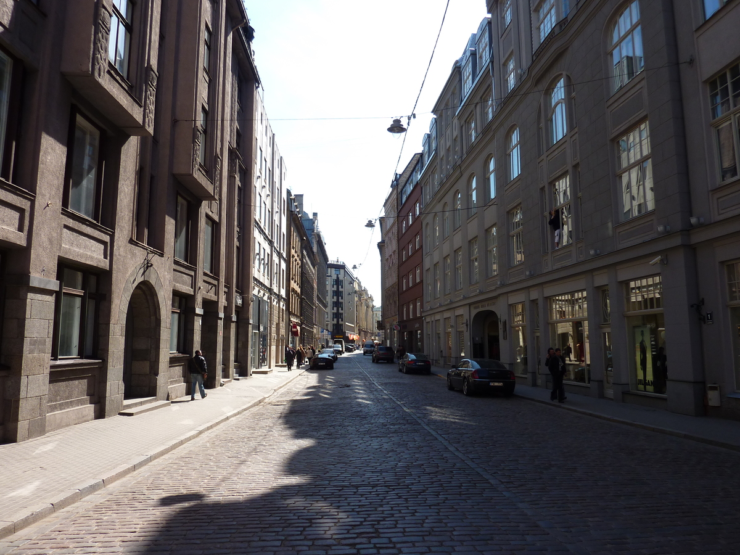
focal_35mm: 25
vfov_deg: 54.9
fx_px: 534
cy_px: 278
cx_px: 370
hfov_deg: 69.4
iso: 80
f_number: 4
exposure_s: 1/320
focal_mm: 4.1
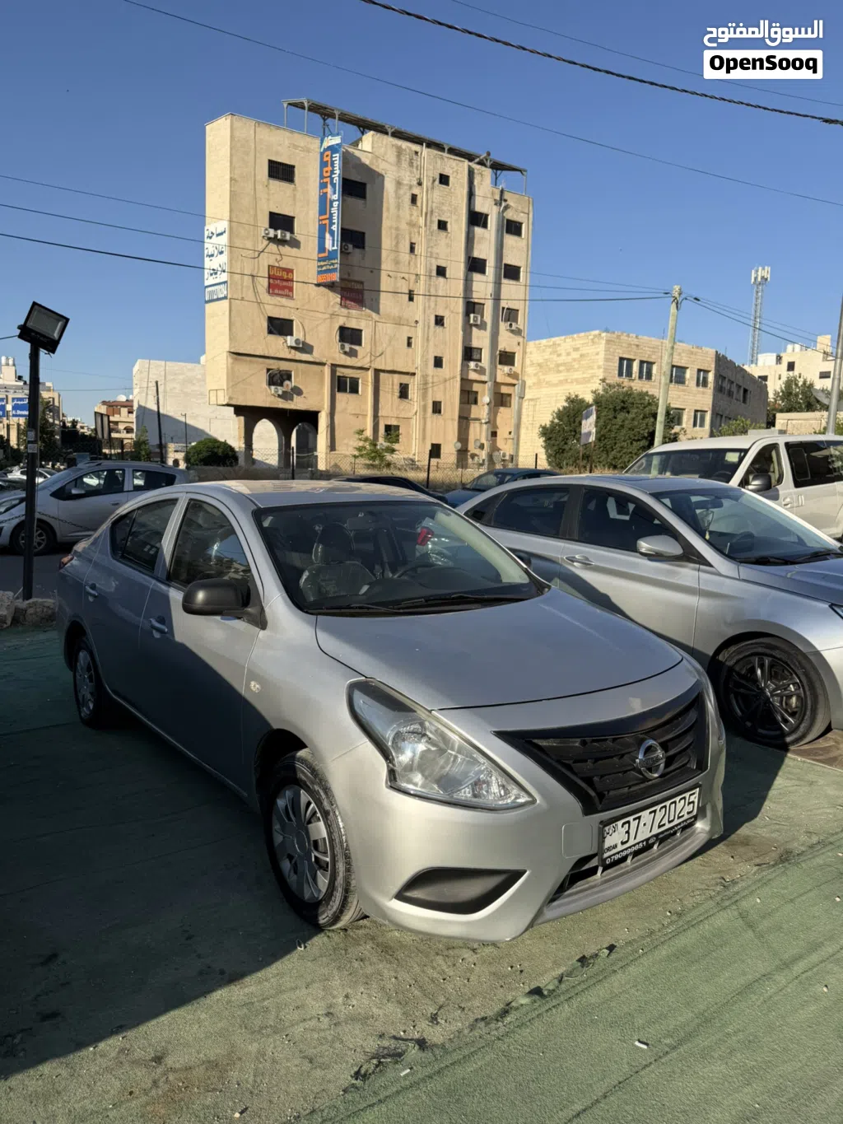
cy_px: 562
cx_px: 422
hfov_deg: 56.8
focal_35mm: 24
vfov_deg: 71.6
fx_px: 779
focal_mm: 6.76
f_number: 1.78
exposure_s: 1/4167
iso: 80
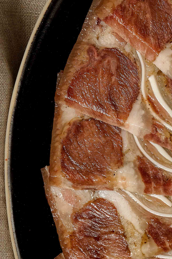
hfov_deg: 4.2
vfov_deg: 6.3
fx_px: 2343
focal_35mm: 327
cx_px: 160
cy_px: 16
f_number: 7.1
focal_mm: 80
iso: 100
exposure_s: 1/125
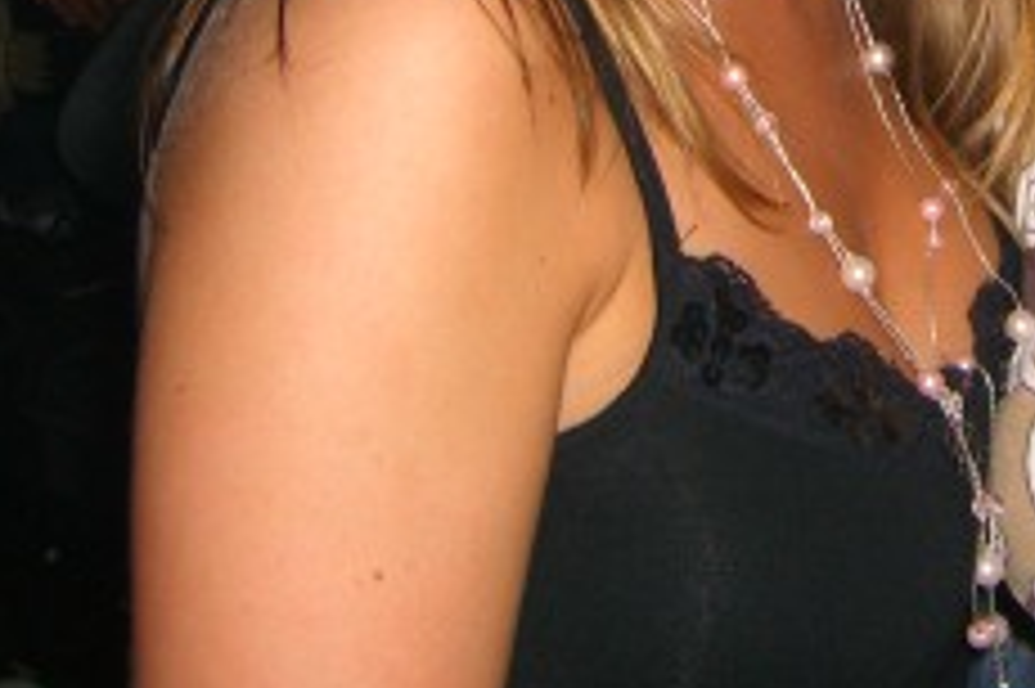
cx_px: 1044
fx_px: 2959
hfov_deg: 19.3
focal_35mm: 103
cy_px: -207
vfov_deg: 12.8
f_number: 2.8
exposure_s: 1/60
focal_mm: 7.9
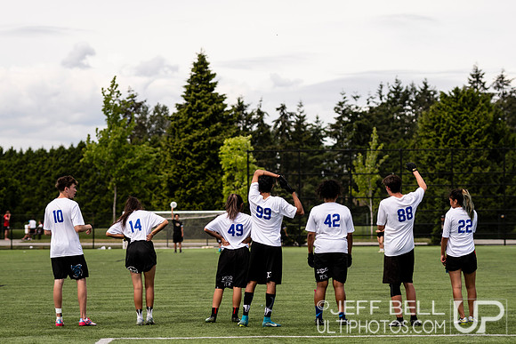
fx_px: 1935
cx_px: 258
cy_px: 172
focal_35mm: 135
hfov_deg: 15.2
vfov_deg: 10.2
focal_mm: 90
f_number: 2.8
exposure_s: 1/4000
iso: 160
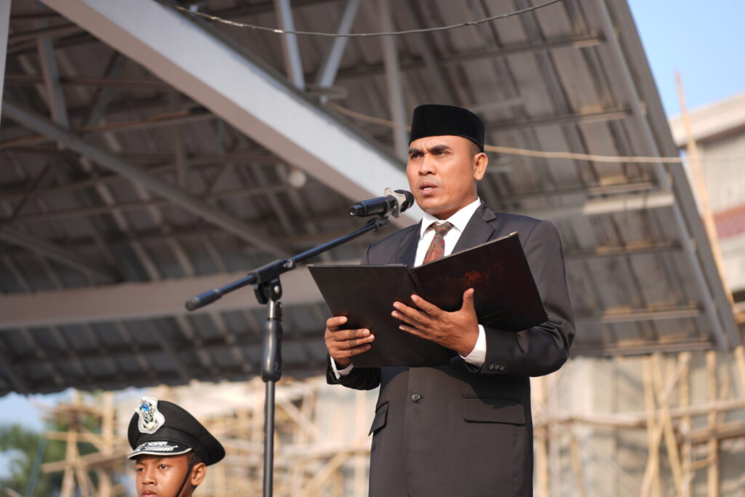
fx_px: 1759
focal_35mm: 85
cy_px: 248
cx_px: 372
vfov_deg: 16.1
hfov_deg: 23.9
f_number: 2.8
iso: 80
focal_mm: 85
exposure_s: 1/500
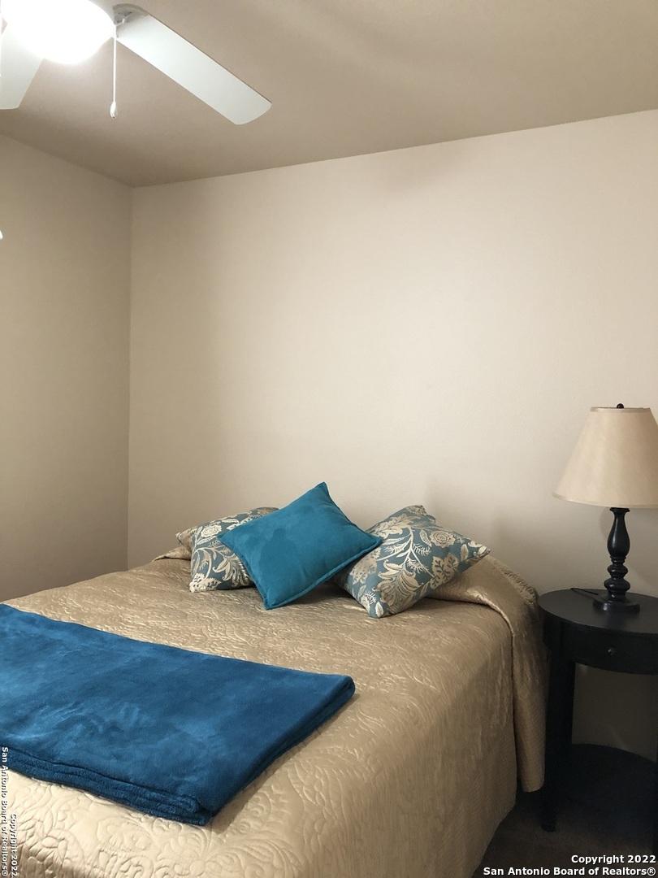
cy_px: 439
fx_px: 710
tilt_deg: -2.7
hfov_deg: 49.7
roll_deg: -0.6
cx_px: 329
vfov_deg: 63.4
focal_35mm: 28
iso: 64
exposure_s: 1/15
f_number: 1.8
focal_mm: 3.99
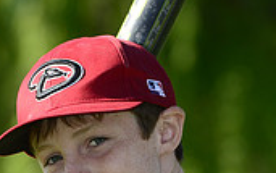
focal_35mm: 657
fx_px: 4944
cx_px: 93
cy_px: 200
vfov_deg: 2.0
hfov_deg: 3.2
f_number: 5.6
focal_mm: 190
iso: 200
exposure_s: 1/500
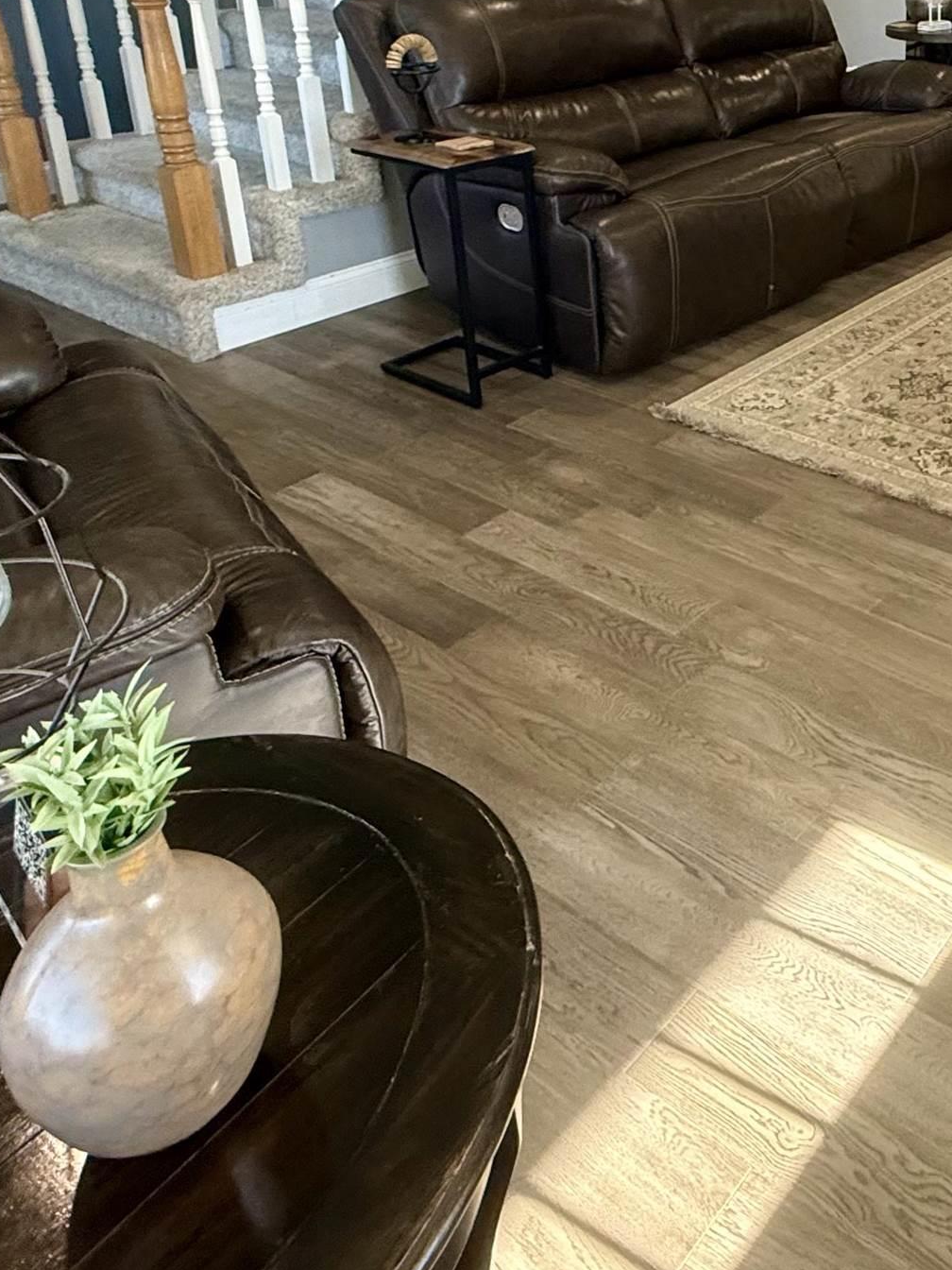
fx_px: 1173
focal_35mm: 32
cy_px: 245
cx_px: 975
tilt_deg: -17.8
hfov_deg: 38.6
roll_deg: -2.2
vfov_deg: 52.9
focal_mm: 2.22
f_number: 2.2
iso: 320
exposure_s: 1/120
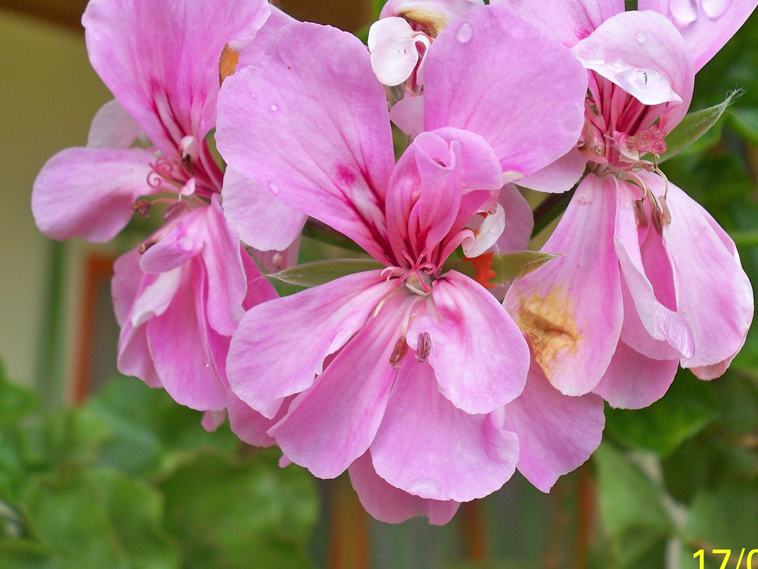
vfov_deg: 22.6
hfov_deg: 29.8
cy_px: 251
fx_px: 1424
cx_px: 418
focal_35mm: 65
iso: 80
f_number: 3.5
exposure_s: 1/250
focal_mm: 7.8
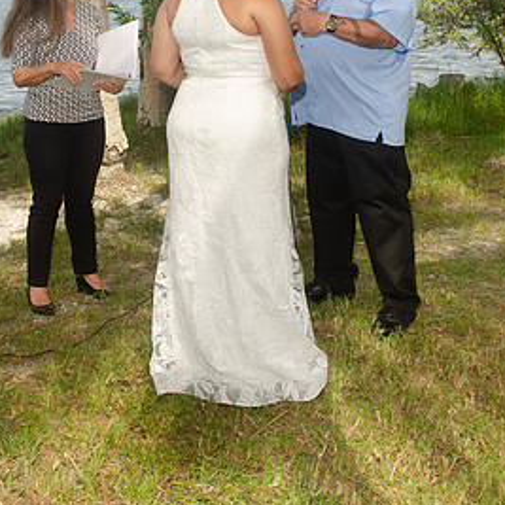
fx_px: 990
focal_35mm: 60
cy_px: 95
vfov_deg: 28.0
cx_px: 236
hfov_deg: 28.6
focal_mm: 28
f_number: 9
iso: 100
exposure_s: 1/250
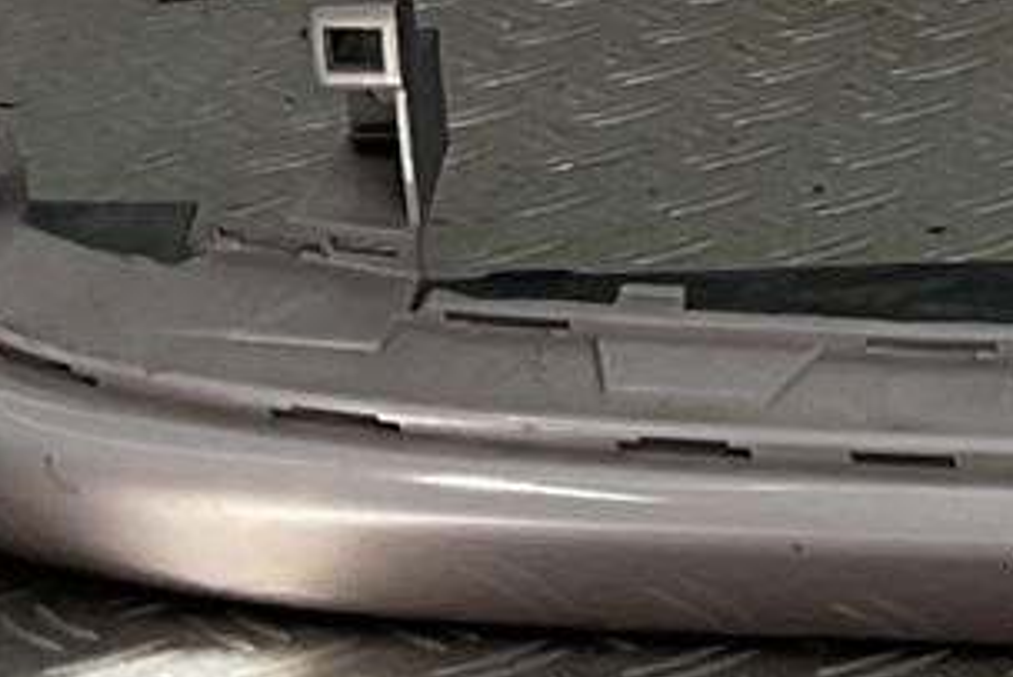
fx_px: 5630
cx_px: 2039
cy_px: -934
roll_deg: -0.5
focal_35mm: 200
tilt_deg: -8.1
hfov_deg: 9.6
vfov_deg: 6.5
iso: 16
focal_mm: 3
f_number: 1.8
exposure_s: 1/247
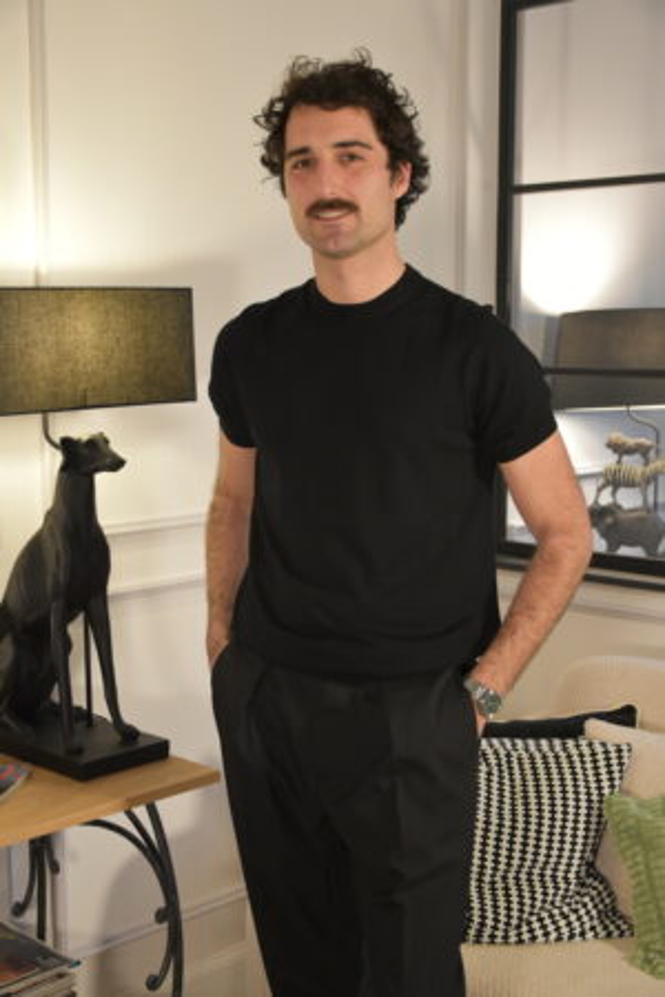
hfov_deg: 26.5
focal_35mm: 51
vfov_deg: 38.9
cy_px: 498
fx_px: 1413
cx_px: 332
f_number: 4.2
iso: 1600
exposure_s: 1/60
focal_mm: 34
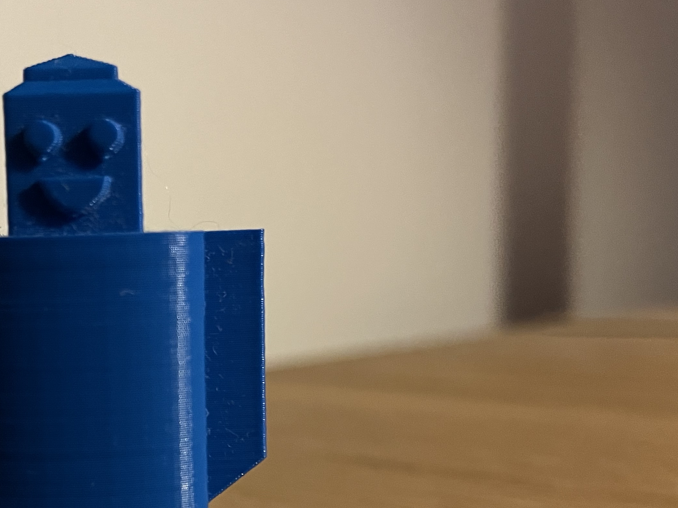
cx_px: 85
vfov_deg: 28.8
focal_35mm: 50
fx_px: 979
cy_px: 363
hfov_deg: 36.2
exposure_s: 1/33
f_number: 1.6
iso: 500
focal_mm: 5.1
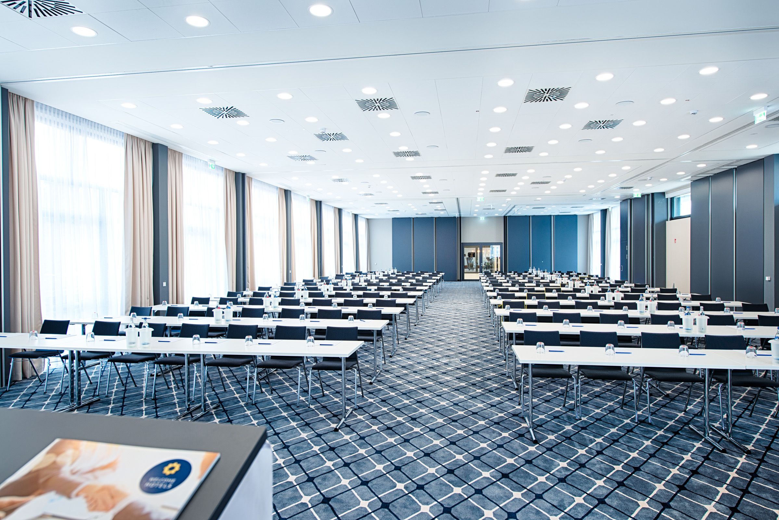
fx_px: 476
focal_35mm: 22
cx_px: 390
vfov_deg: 57.3
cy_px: 260
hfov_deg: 78.6
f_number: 8
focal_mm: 22
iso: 100
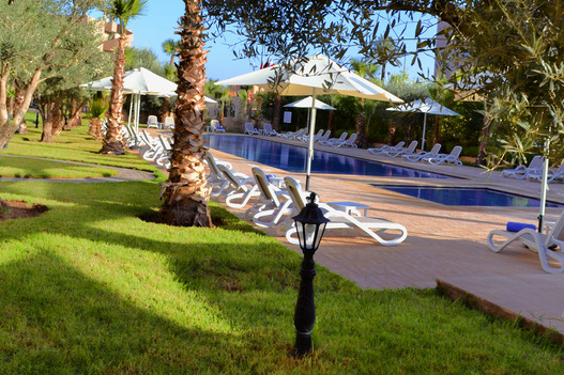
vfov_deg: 32.2
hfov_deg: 47.3
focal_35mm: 41
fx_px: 642
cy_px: 115
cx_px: 315
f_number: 6.3
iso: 100
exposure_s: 1/160
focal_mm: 18
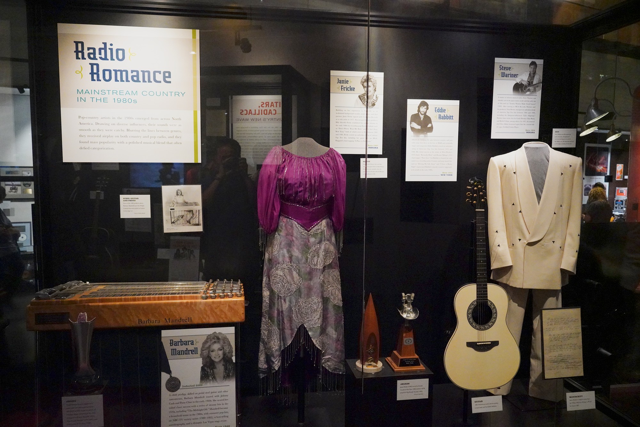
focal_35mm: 28
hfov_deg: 65.5
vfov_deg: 46.4
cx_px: 320
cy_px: 214
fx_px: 498
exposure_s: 1/80
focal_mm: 28
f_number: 5
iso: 16000
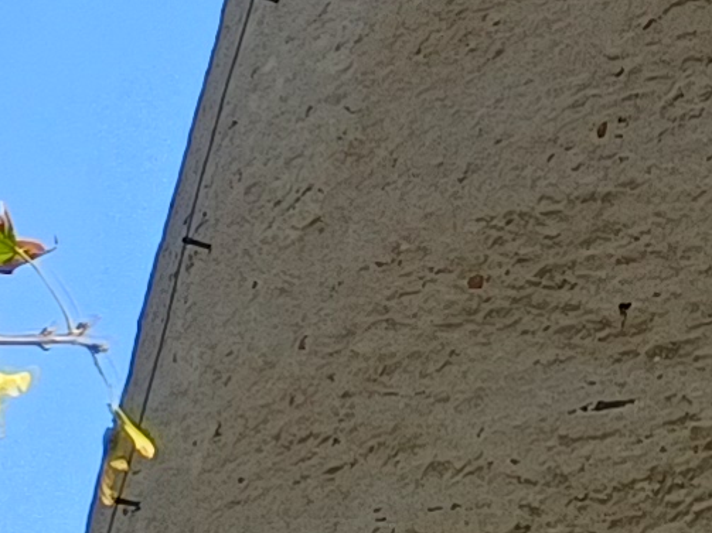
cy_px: 271
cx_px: 2525
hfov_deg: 7.8
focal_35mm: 199
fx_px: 4092
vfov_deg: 7.5
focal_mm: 4.65
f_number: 1.8
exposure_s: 1/703
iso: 50
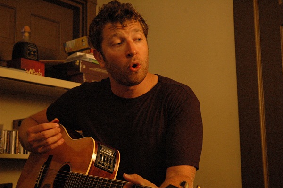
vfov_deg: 20.5
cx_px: 142
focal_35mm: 66
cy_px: 94
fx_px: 518
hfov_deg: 30.6
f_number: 4.5
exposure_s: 1/80
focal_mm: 44
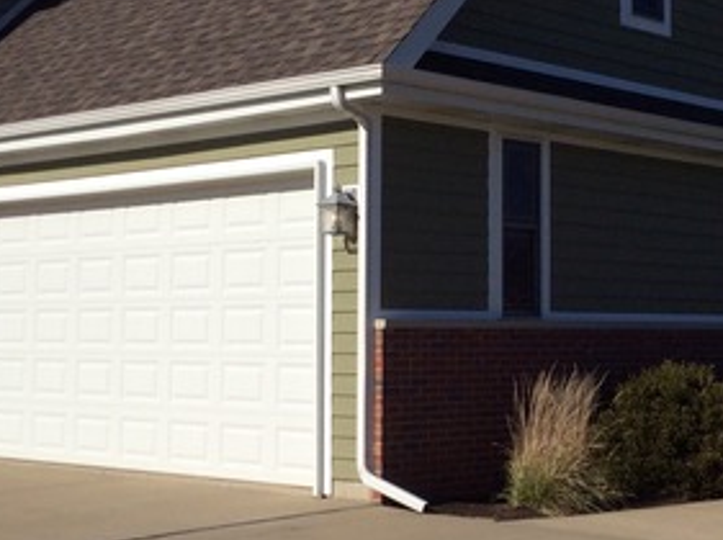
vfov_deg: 20.1
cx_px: 435
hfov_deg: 26.7
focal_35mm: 73
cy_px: 234
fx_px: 1523
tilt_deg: +3.1
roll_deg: -0.1
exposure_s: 1/3584
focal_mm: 3.3
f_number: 2.4
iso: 32
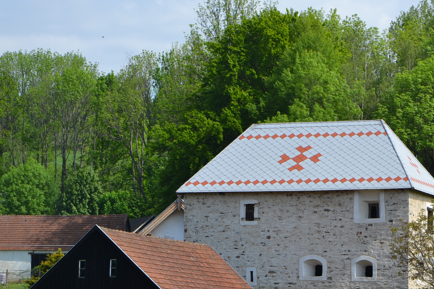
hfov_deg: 13.9
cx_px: 308
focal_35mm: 147
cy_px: 208
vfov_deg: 9.3
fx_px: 1772
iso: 100
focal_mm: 62
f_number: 8
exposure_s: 1/250
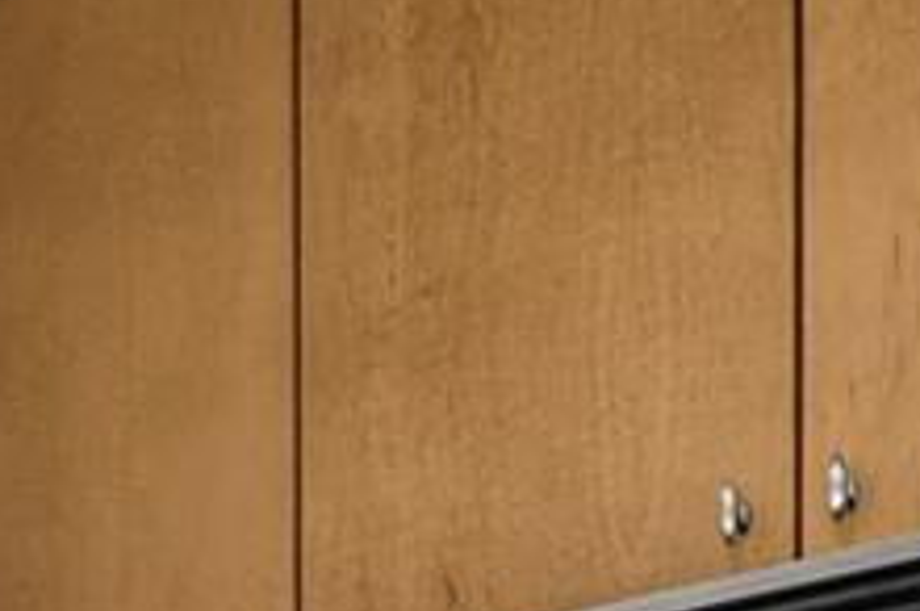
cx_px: 180
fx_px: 2603
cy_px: 1461
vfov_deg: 11.2
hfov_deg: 19.8
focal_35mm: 102
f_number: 8
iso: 200
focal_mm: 14
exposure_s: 1/40
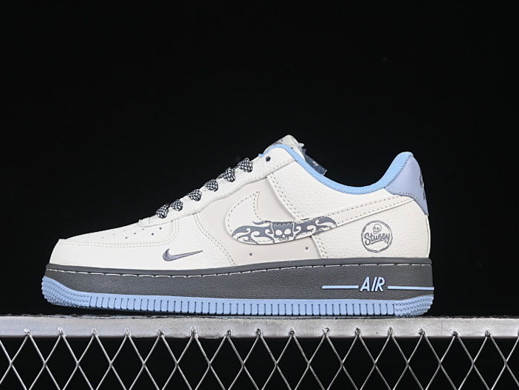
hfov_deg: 23.8
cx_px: 238
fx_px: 1230
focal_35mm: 82
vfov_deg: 18.0
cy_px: 195
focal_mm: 50
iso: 160
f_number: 8
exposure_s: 1/80
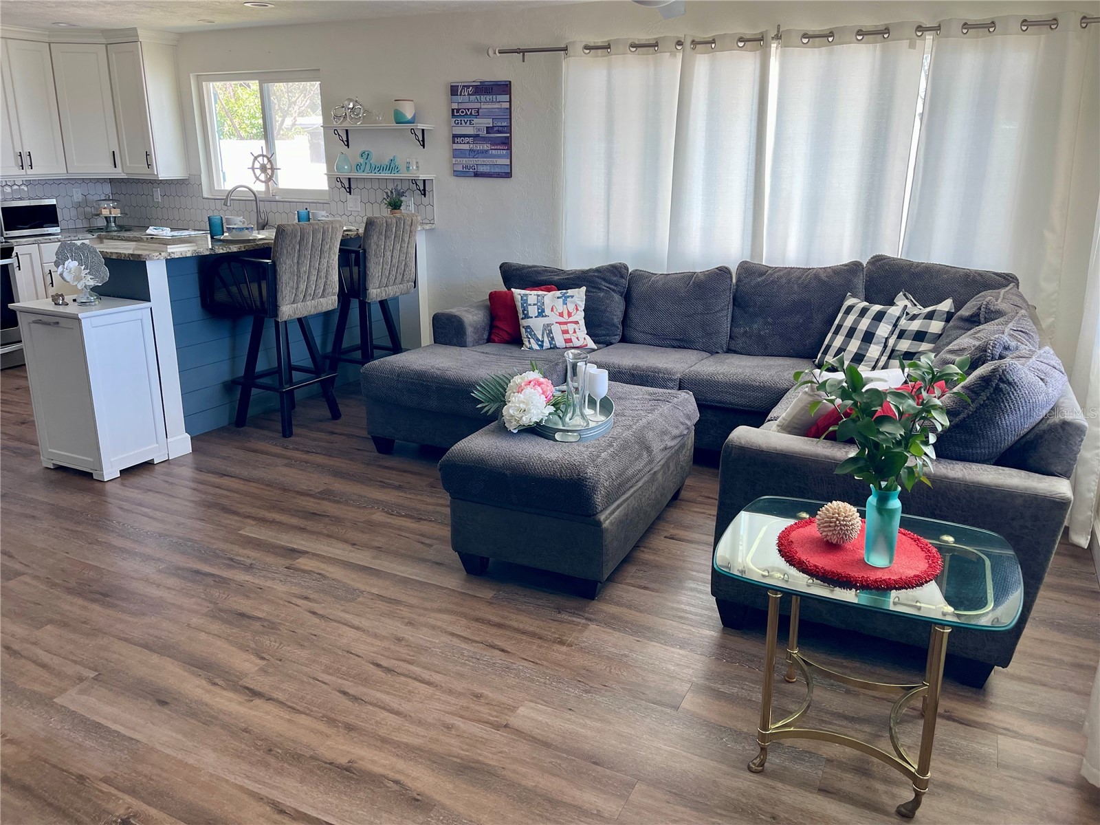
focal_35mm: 25
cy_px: 412
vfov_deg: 54.9
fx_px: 794
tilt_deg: -18.0
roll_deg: -0.3
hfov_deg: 69.4
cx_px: 550
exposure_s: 1/121
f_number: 1.6
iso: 80
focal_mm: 5.1
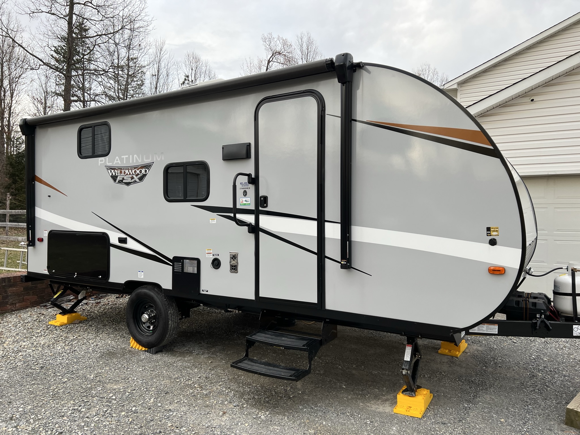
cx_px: 290
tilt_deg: -0.9
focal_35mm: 26
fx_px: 436
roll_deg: -0.1
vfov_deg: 53.1
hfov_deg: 67.3
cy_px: 218
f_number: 1.5
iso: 50
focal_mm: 5.7
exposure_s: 1/367
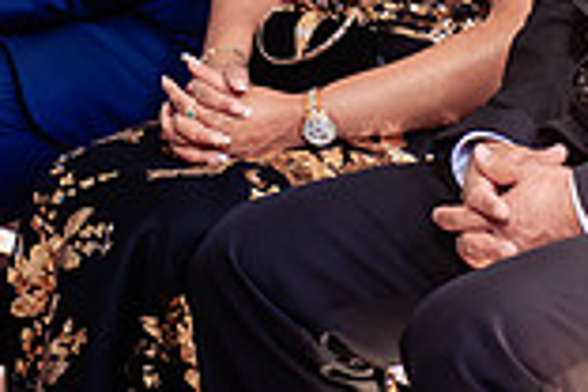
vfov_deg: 5.2
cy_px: -273
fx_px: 4263
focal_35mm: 261
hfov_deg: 7.9
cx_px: 241
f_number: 4
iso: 400
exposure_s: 1/100
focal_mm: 70
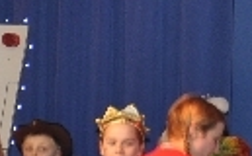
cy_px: 317
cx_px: 477
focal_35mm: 550
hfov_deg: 3.8
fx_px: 3769
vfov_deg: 2.4
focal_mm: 58
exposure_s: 1/60
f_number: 5
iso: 400
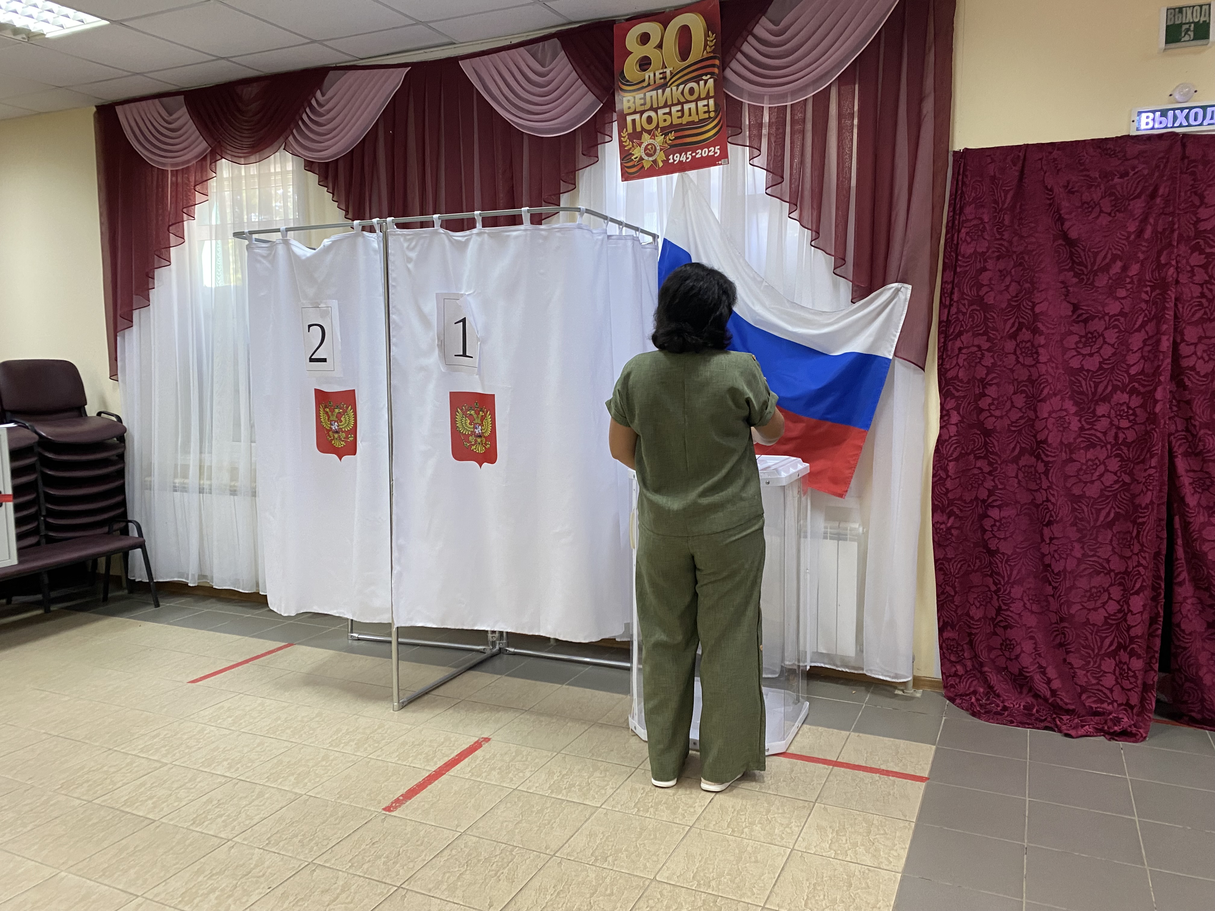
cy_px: 456
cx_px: 608
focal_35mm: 26
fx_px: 913
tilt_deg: -9.0
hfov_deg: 67.3
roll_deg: +1.7
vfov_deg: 53.1
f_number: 1.8
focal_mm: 4.25
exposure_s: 1/50
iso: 160
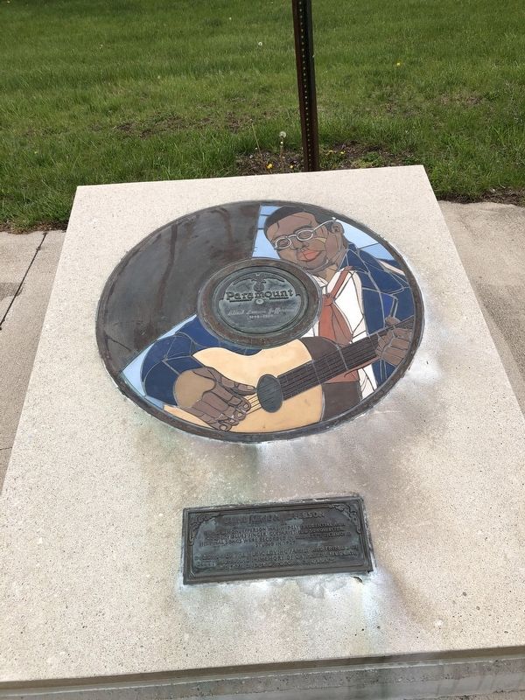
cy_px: 350
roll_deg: +3.5
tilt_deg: -39.6
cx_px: 262
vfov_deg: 63.4
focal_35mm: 28
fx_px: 566
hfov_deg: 49.7
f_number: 1.8
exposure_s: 1/1412
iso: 20
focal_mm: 4
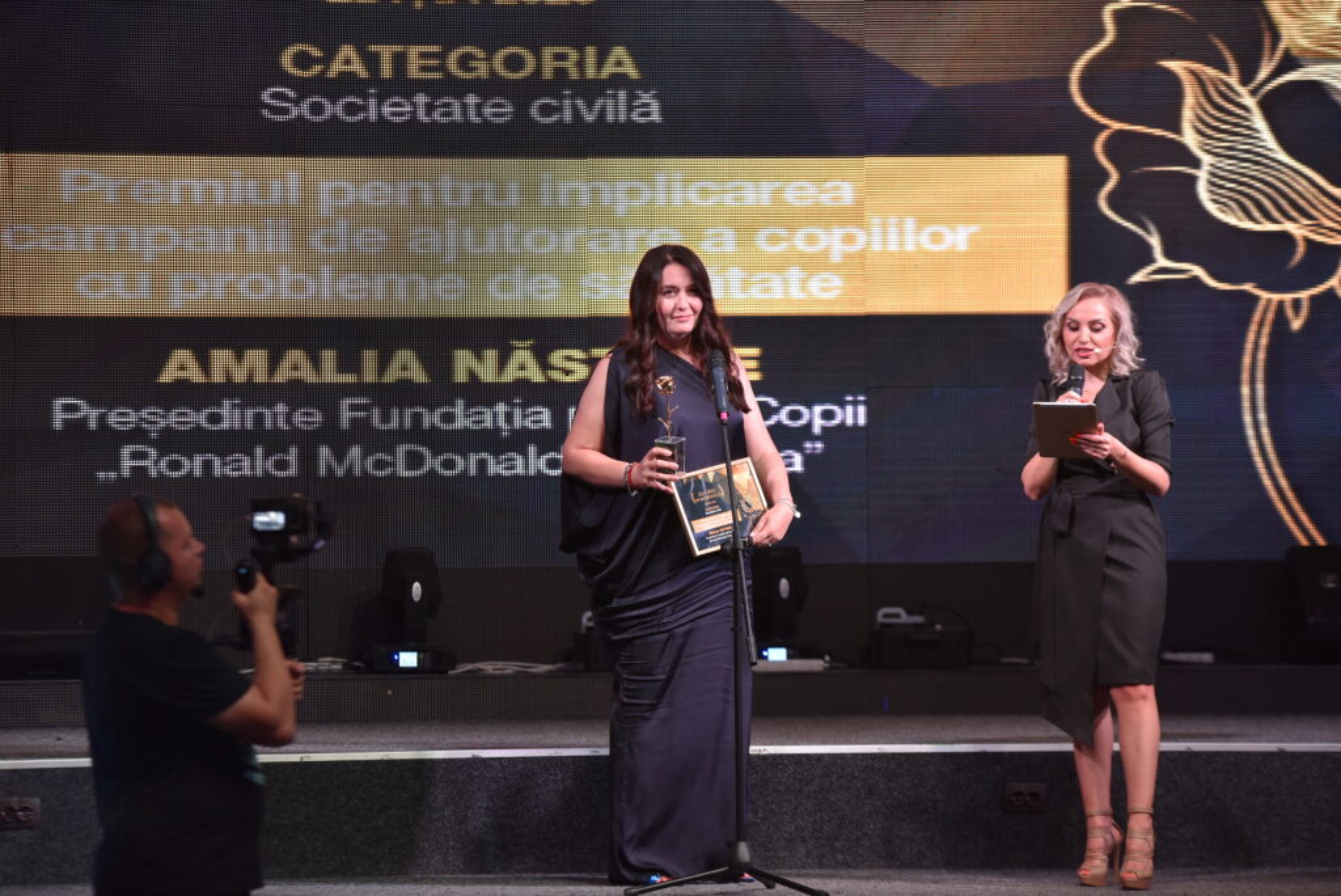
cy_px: 448
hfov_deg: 13.7
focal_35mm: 150
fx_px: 5590
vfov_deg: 9.2
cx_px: 670
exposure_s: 1/160
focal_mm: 150
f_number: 3.5
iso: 800
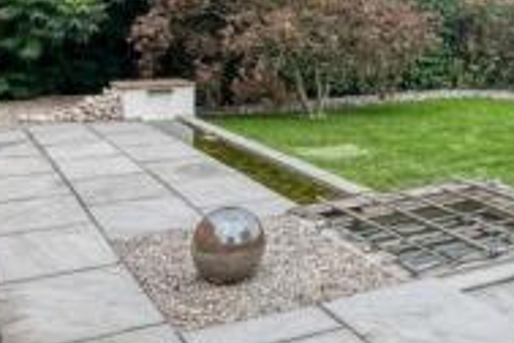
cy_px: -20
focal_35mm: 52
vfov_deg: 24.5
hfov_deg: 35.9
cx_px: 464
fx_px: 742
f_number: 8
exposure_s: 1/125
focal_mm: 10
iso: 250
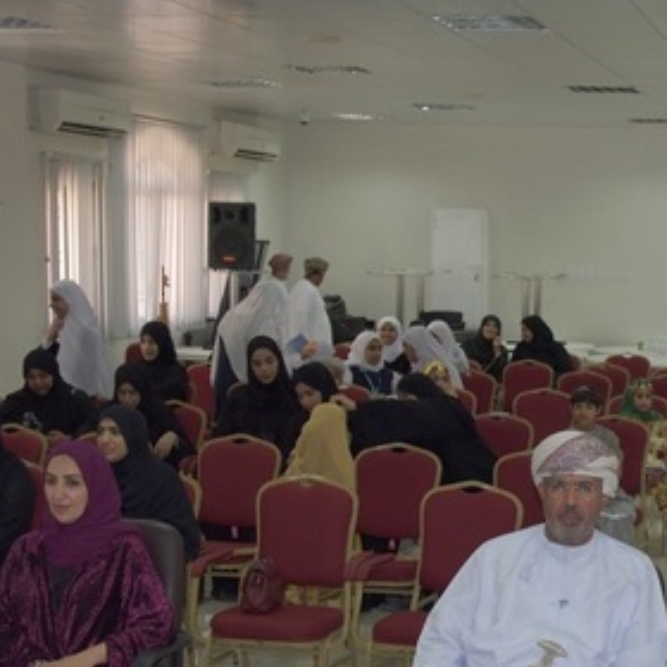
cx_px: 717
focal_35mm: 68
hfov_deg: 23.9
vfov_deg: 25.1
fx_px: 1482
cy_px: 493
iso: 1100
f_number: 10
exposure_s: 1/80
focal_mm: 28
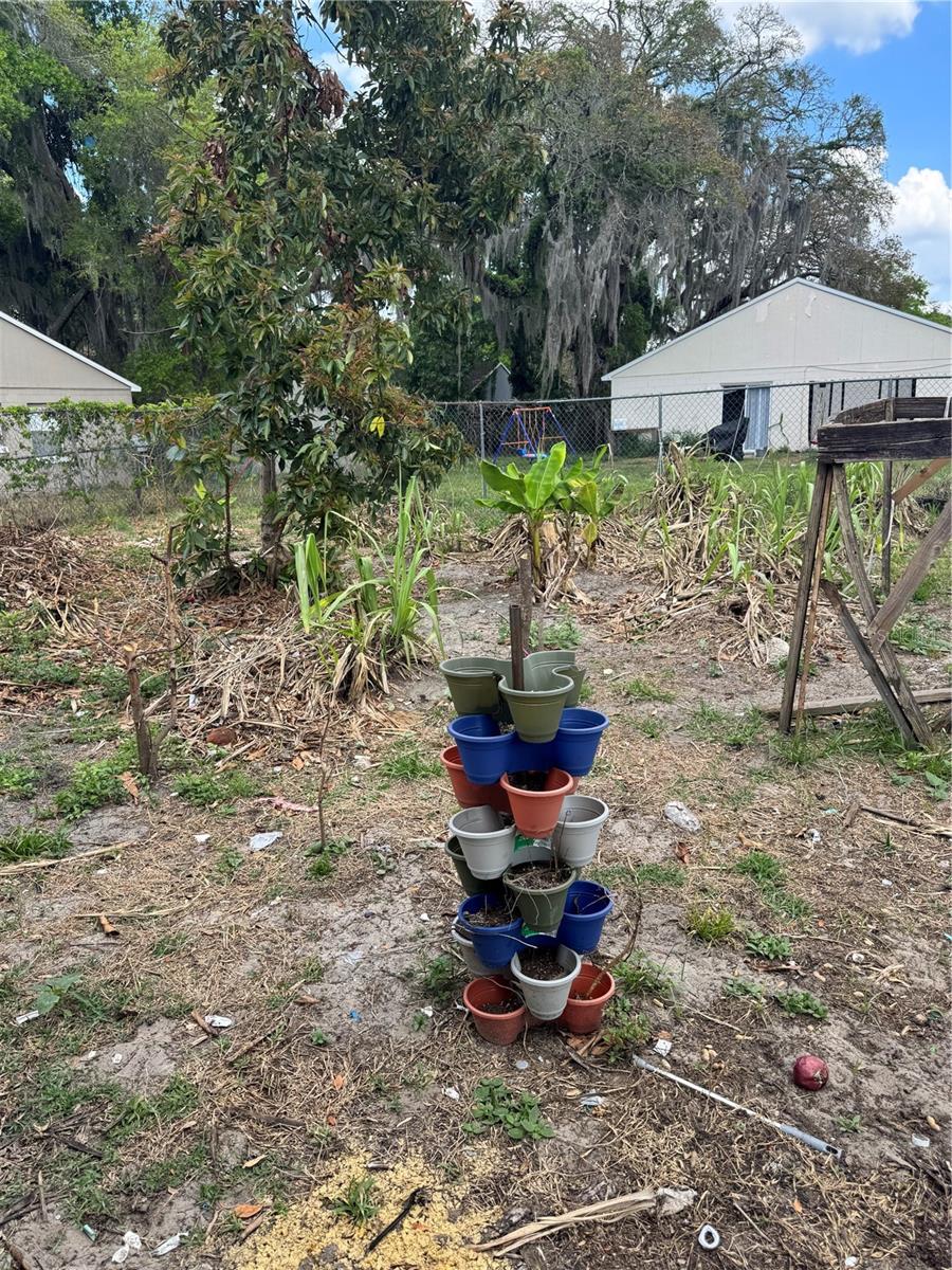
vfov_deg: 71.6
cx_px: 476
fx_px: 880
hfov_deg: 56.8
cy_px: 635
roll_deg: +2.9
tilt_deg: -14.2
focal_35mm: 24
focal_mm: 6.76
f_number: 1.78
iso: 80
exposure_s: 1/1094
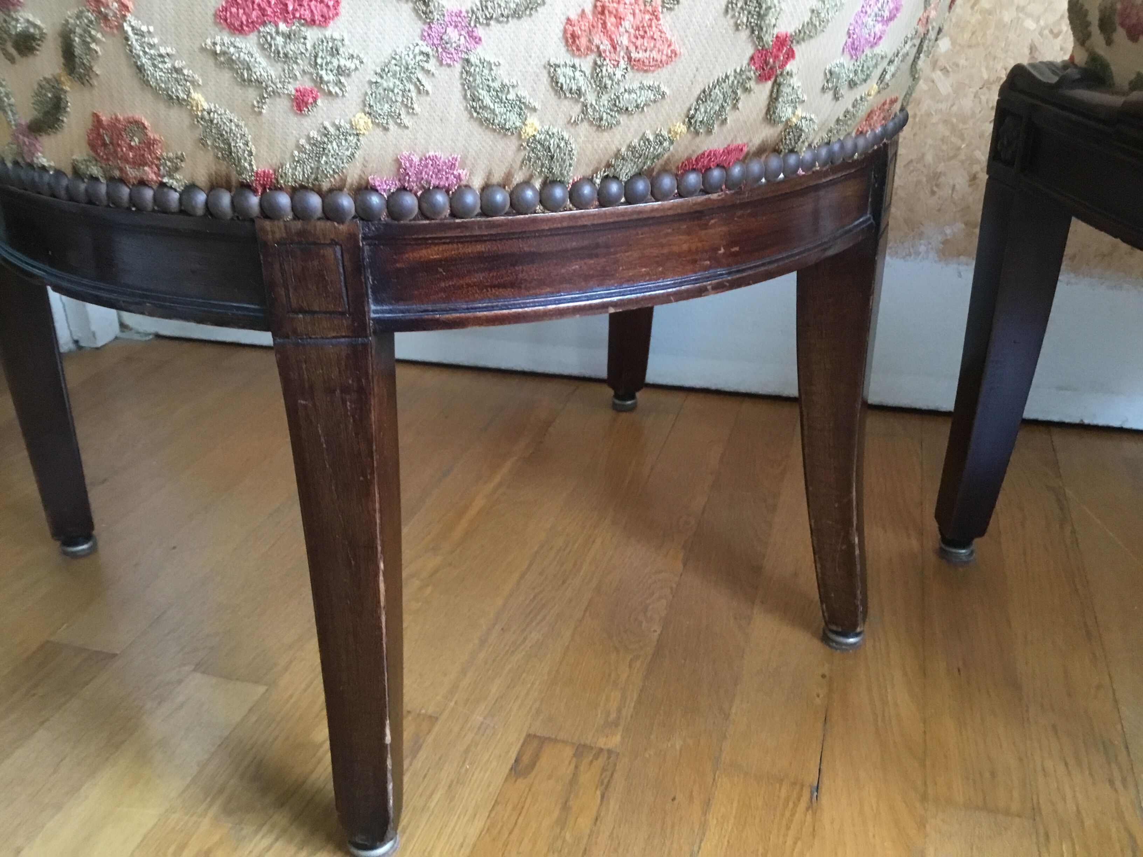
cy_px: 428
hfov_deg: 58.4
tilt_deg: -24.3
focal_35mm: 31
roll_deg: -0.6
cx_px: 572
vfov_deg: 45.4
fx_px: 1024
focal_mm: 3.3
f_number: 2.4
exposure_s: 1/20
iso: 200
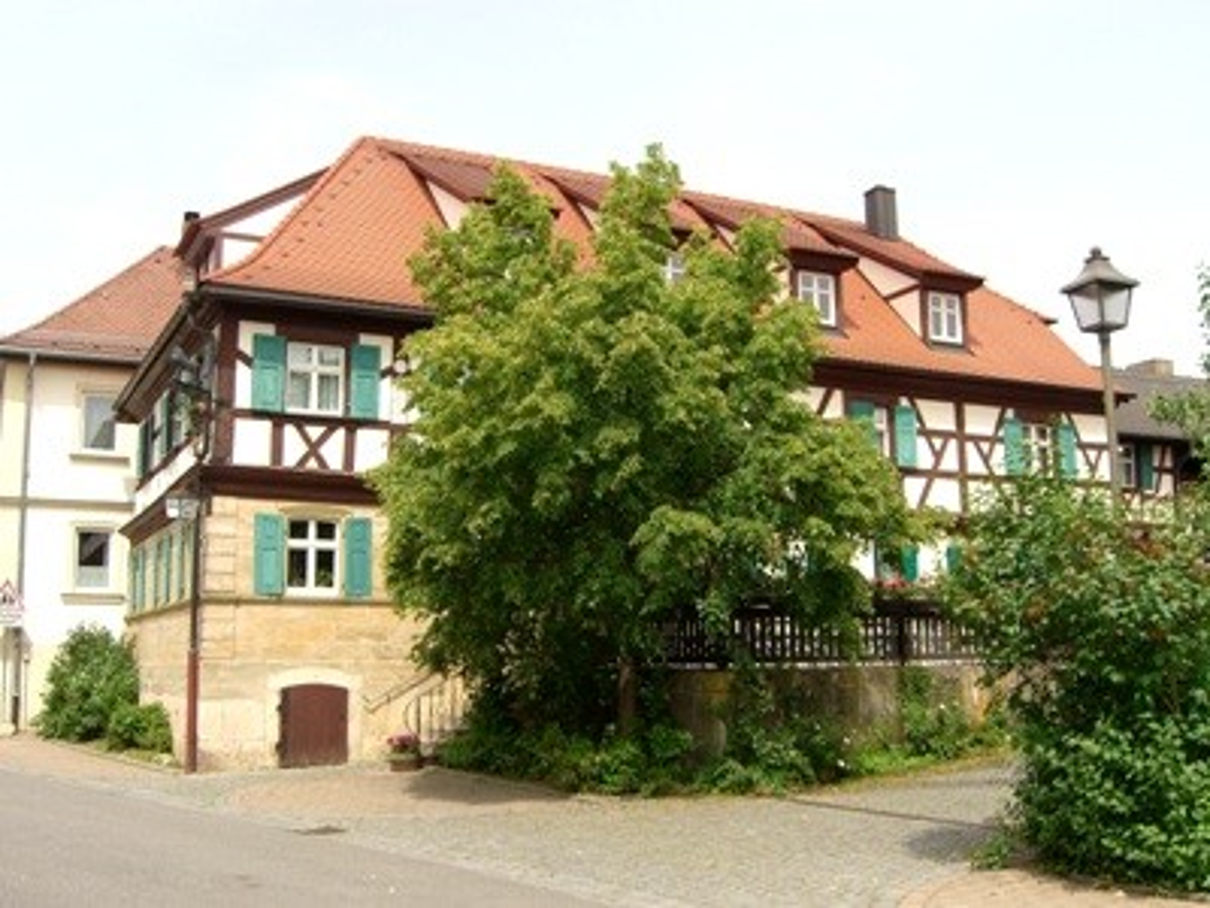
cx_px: 605
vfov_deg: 37.7
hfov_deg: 49.0
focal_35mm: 38
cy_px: 454
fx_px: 1328
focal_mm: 7.9
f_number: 4
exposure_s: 1/400
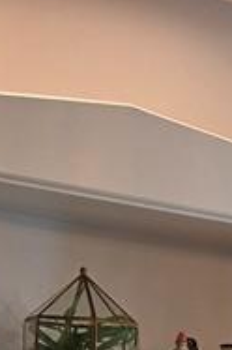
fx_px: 1989
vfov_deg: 9.4
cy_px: 702
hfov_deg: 6.5
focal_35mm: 205
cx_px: 399
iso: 20
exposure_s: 1/120
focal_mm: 6.5
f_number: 1.4
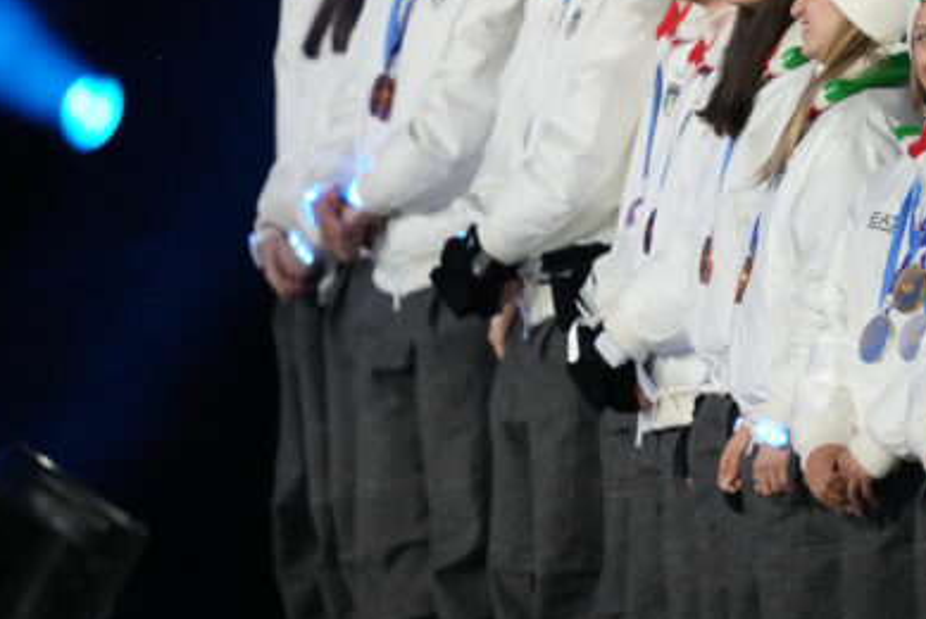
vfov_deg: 1.7
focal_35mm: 789
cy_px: 117
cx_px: 886
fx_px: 20309
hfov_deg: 2.6
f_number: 2.8
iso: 4000
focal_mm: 400
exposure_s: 1/800
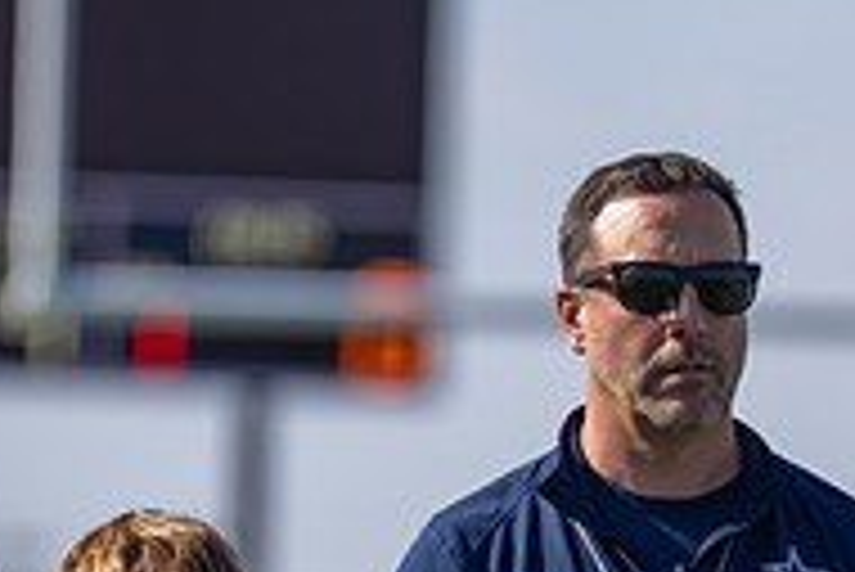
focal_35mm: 611
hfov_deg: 3.4
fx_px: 14522
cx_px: 585
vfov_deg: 2.3
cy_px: 822
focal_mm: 200
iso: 100
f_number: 2.8
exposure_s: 1/1600
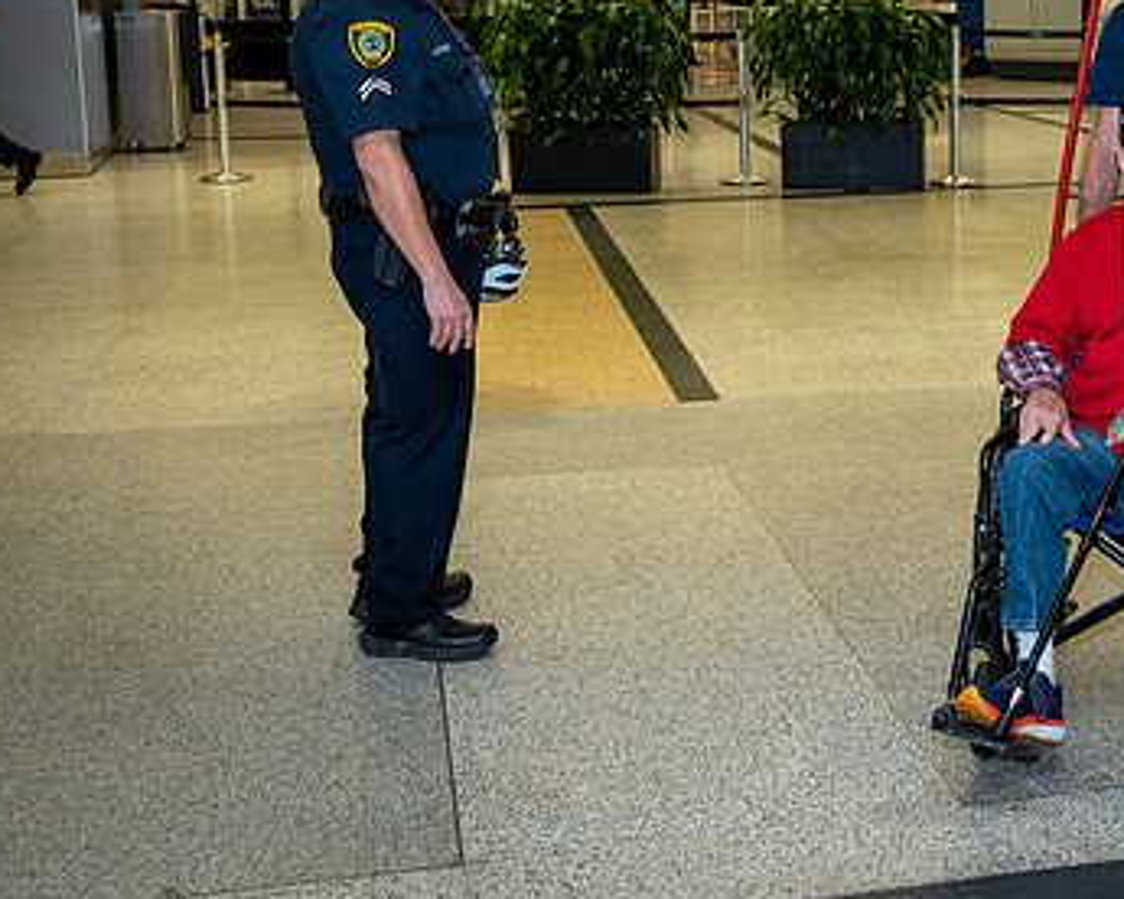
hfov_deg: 29.3
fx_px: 2096
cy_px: 280
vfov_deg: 24.1
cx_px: 902
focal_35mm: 63
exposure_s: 1/100
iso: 900
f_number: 5
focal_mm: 40
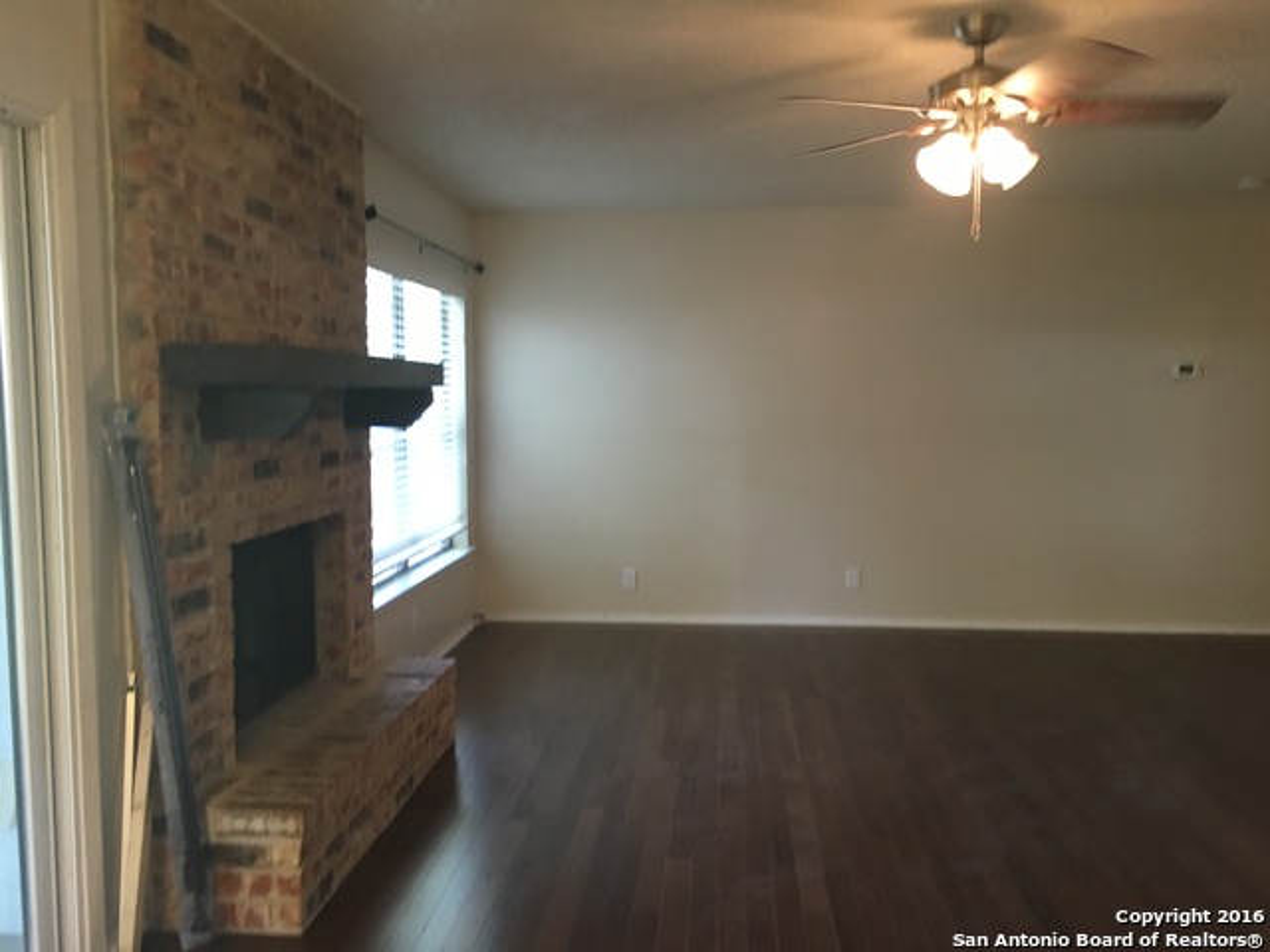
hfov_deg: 61.7
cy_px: 476
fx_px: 1064
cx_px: 635
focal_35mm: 29
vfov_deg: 48.2
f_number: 2.2
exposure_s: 1/15
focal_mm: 4.15
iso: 64
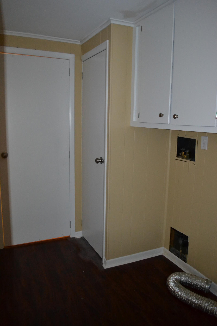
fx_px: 244
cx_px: 108
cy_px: 163
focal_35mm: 27
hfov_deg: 47.9
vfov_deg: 67.4
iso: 2500
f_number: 3.5
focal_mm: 18
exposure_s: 1/60
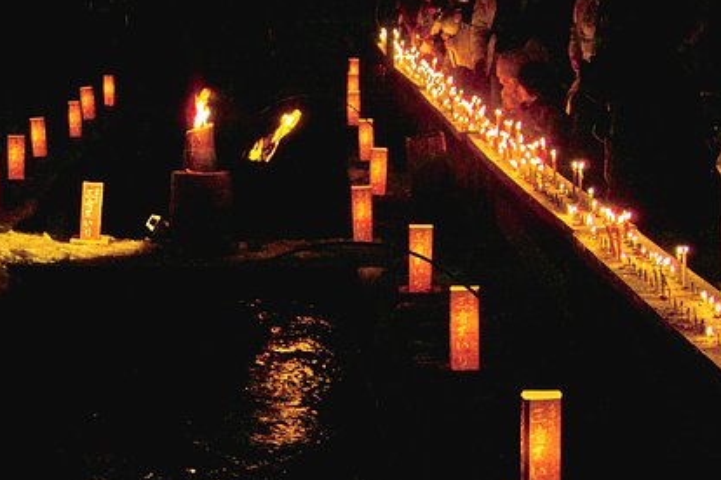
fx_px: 2103
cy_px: 206
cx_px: 360
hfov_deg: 19.5
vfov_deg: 13.0
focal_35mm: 105
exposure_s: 1/15
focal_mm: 50
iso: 100
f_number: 5.6
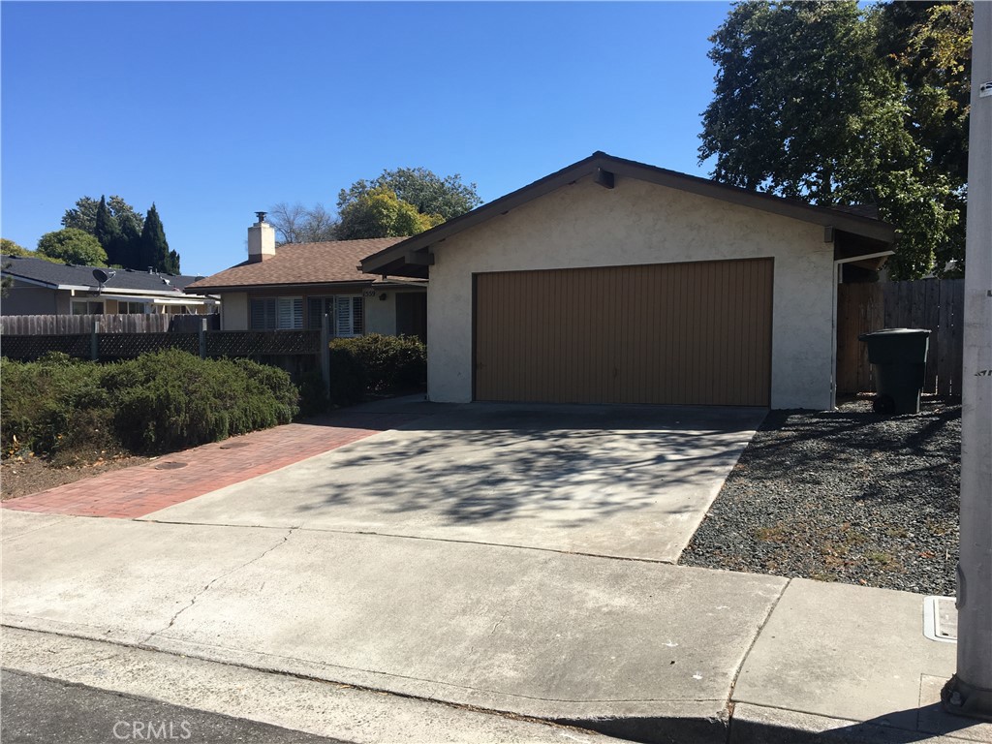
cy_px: 372
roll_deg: +1.1
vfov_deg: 48.2
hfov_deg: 61.7
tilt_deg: -4.2
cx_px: 496
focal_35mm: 29
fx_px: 831
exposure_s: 1/1304
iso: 25
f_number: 2.2
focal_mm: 4.15
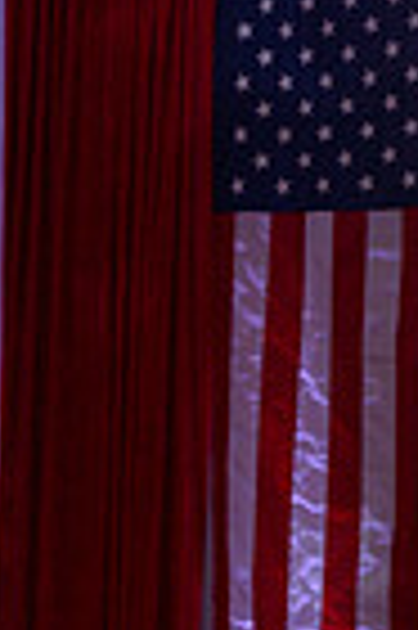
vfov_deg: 5.9
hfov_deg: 4.0
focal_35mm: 340
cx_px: -187
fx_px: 5936
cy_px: 1206
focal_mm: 82
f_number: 5.6
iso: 1600
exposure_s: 1/250
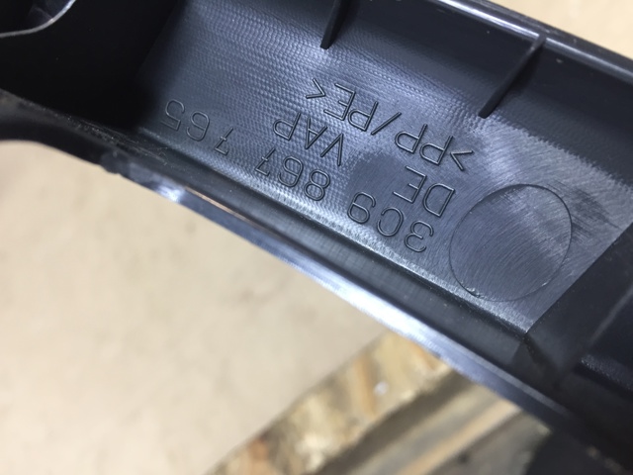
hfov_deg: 61.7
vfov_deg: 48.2
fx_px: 530
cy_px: 238
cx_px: 316
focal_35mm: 29
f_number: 2.2
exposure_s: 1/33
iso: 125
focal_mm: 4.15
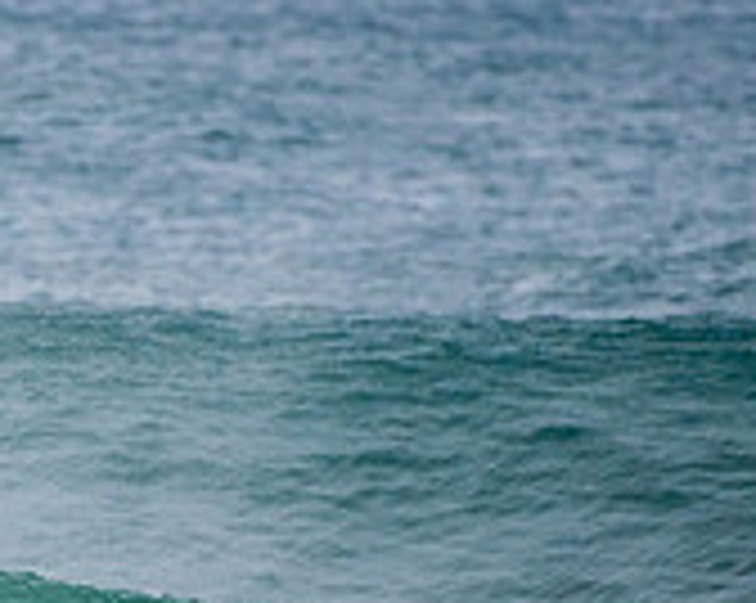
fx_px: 36227
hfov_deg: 1.2
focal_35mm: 1621
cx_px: -220
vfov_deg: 1.0
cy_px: 785
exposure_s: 1/1250
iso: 800
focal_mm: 500
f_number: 5.6
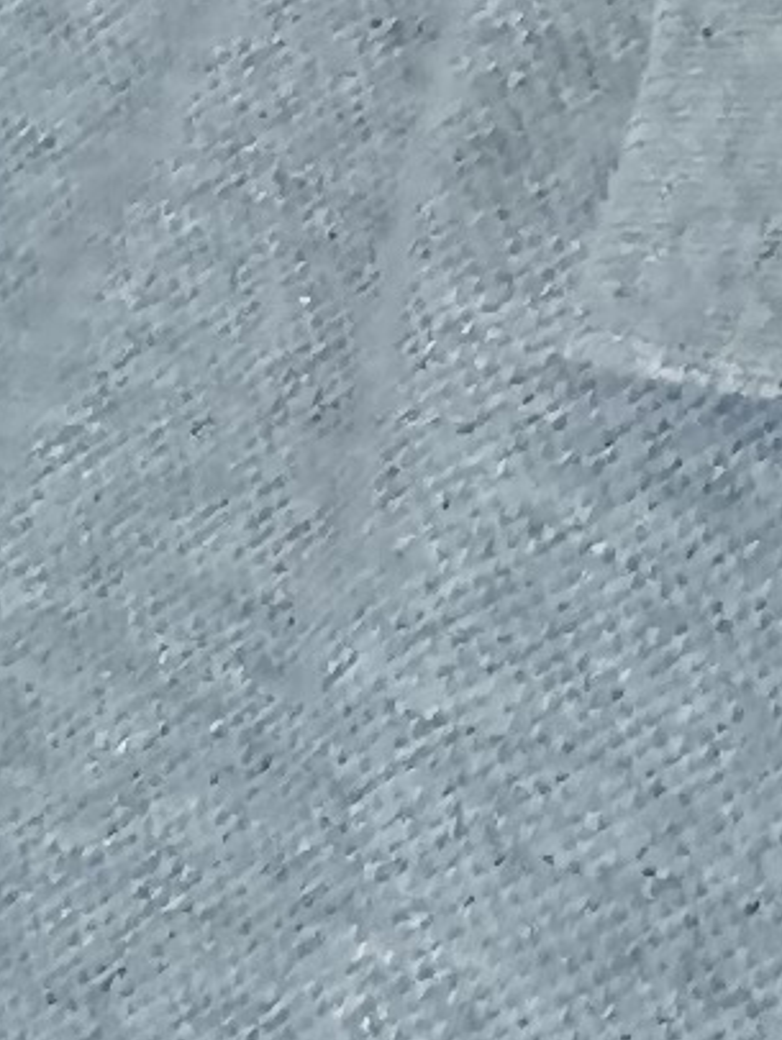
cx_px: 2072
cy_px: -2546
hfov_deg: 6.2
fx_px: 6860
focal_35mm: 228
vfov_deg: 7.2
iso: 125
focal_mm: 2.71
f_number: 2.2
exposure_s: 1/60
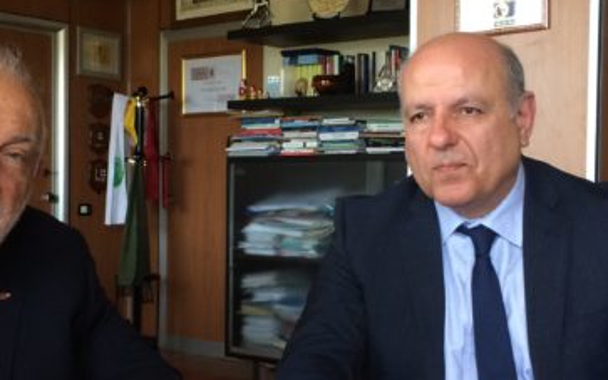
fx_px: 978
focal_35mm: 59
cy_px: 216
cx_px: 301
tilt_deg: -1.2
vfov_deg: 22.0
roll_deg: +0.2
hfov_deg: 34.5
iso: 80
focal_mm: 4.15
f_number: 2.2
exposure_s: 1/33
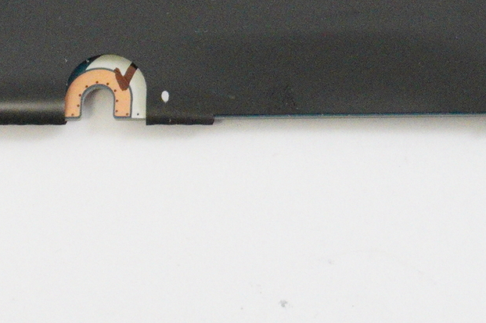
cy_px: -193
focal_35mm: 157
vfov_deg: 8.5
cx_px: 463
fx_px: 2118
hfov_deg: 13.0
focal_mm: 26
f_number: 5.6
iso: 6400
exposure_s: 1/250
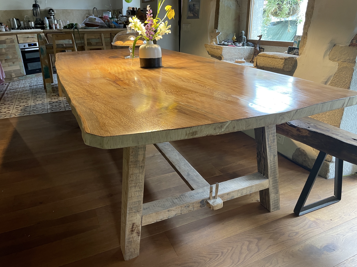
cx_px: 178
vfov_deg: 53.1
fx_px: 268
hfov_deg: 67.3
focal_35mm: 26
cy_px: 134
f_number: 1.6
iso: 160
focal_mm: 4.2
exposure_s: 1/50
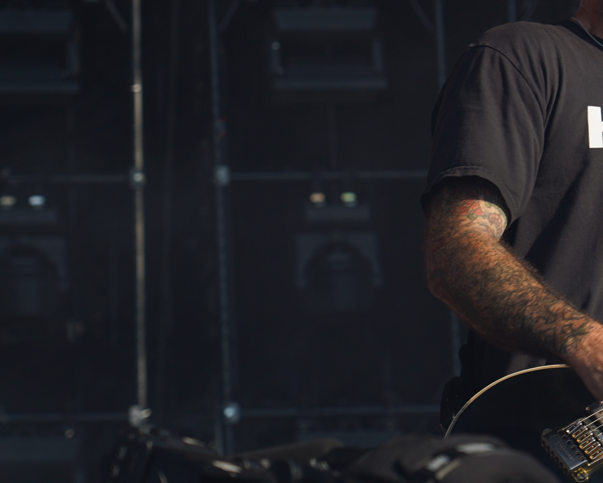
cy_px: -42
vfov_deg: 5.4
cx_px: 748
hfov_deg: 6.7
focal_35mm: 287
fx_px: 5122
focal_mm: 105
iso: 100
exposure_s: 1/320
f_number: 6.3
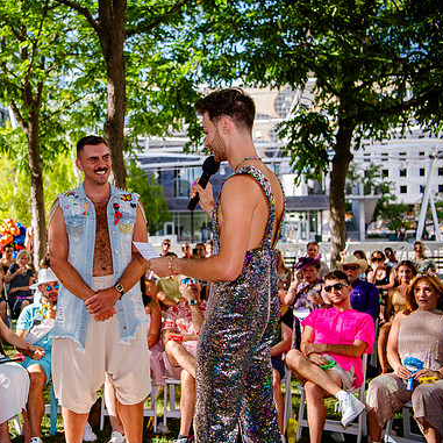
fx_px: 637
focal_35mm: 44
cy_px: 222
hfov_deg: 37.6
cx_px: 124
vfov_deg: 38.3
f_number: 3.2
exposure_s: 1/500
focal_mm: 34
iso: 200
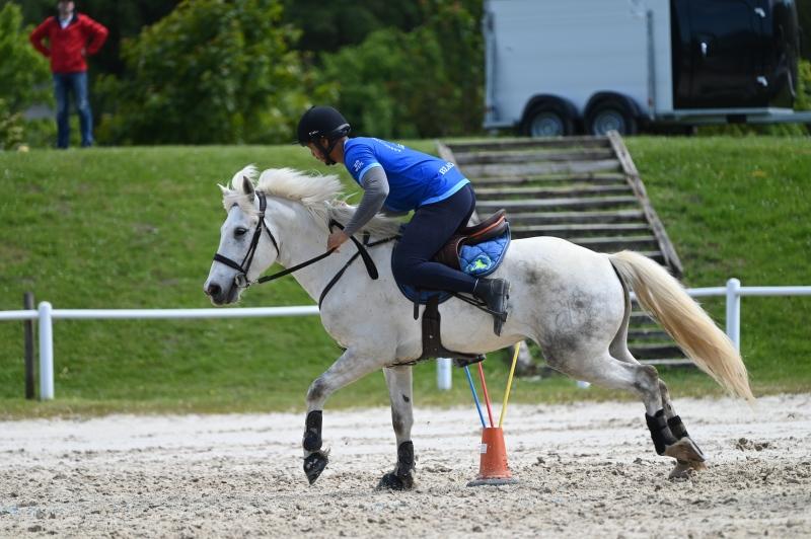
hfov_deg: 6.9
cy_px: 270
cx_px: 406
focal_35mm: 300
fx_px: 6753
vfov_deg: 4.6
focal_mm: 300
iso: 450
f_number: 5.3
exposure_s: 1/1250
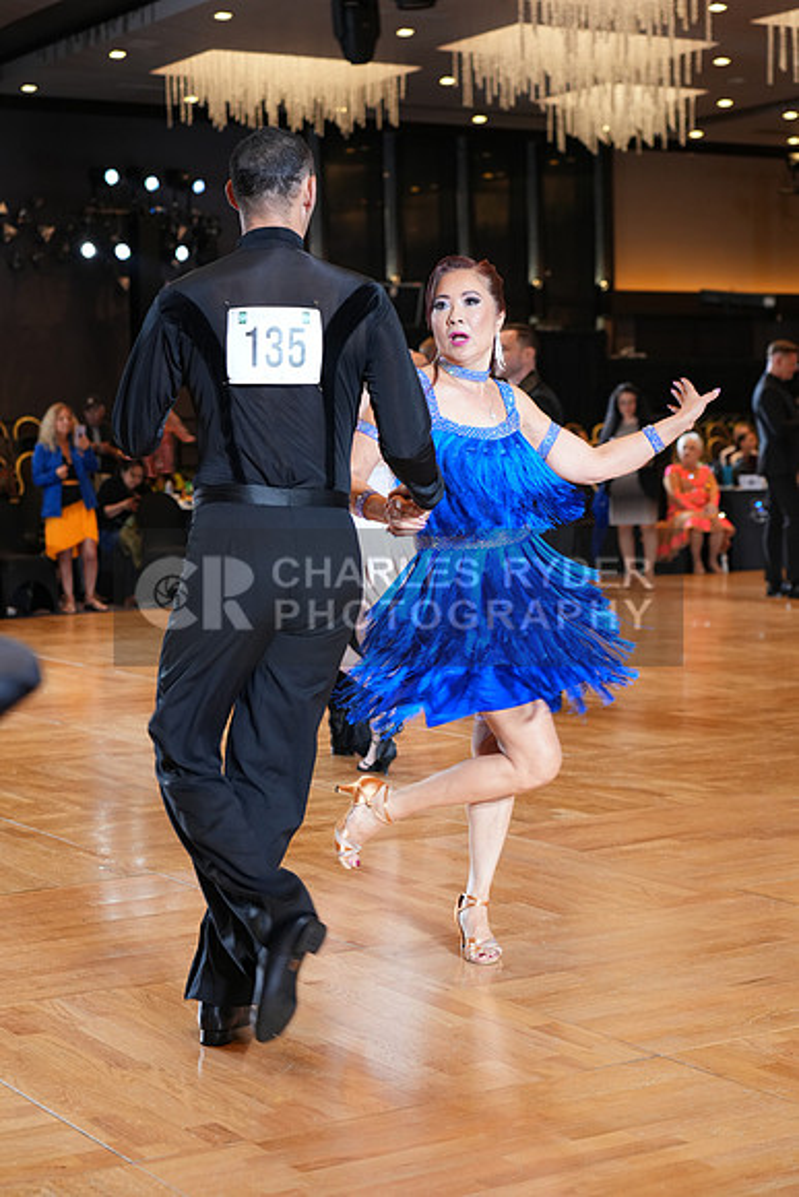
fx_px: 2096
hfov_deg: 21.6
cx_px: 400
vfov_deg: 31.9
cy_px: 598
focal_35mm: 63
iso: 1000
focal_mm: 63
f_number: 4
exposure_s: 1/200
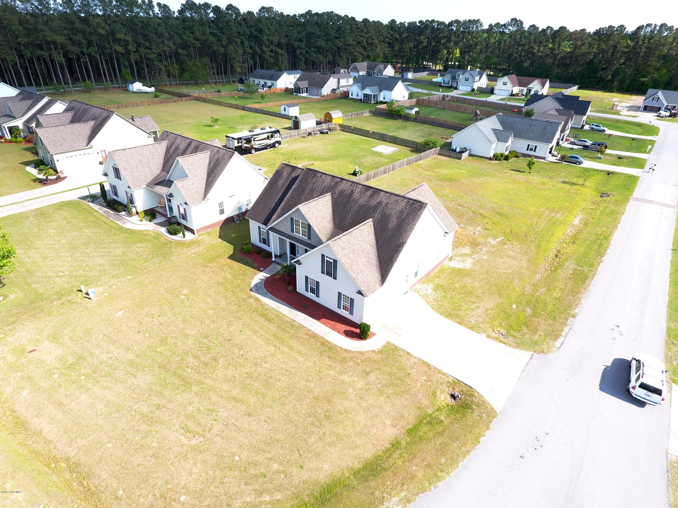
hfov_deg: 81.7
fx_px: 392
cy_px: 254
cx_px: 339
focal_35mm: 20
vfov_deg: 66.0
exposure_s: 1/246
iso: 100
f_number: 2.8
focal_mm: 3.61
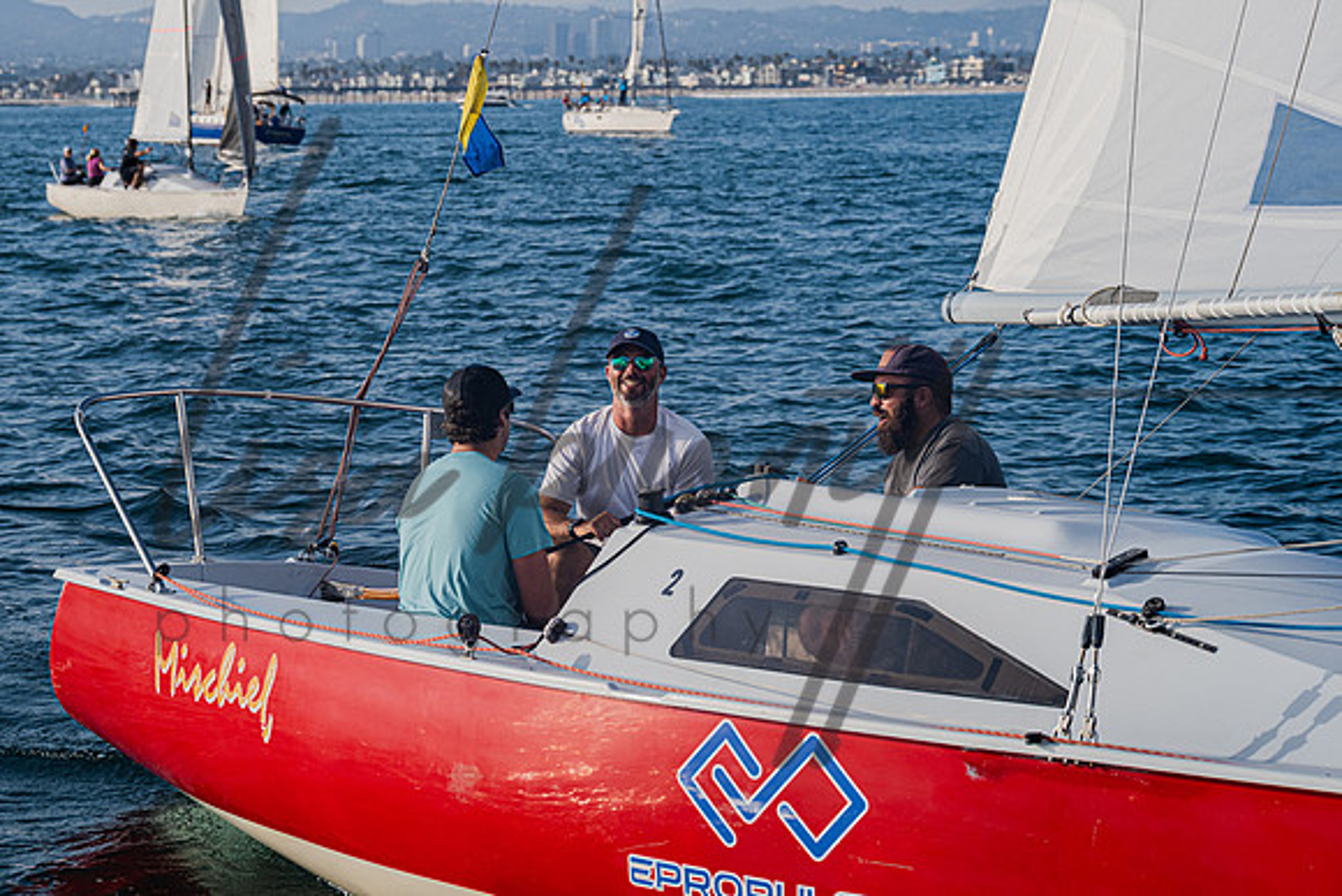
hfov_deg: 21.1
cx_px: 670
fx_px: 3609
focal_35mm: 97
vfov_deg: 14.1
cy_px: 349
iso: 400
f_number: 6.3
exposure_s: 1/1000
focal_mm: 79
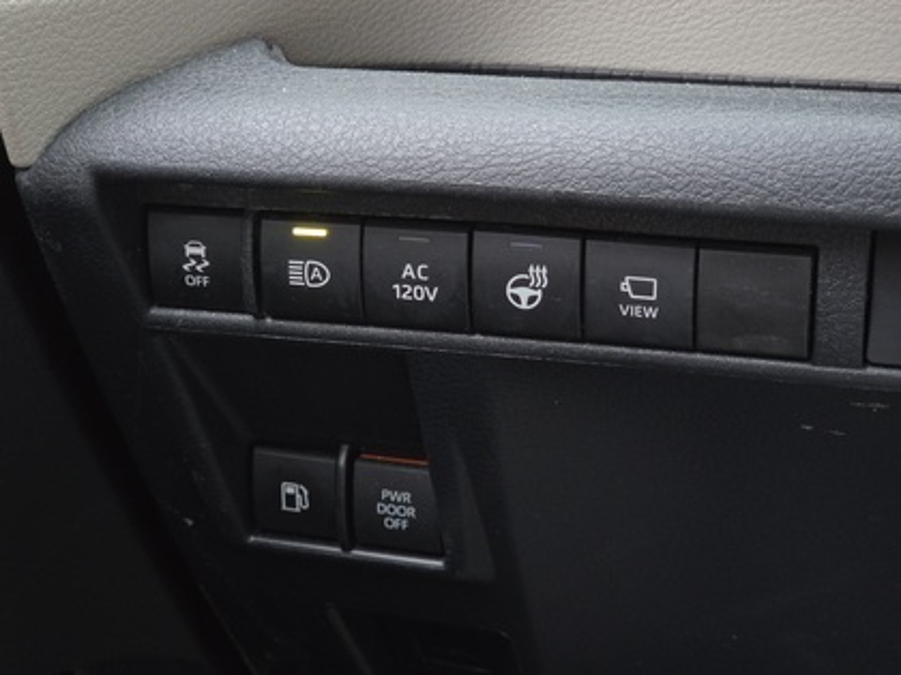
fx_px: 1796
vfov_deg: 21.3
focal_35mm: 69
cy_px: 338
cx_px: 450
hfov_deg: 28.2
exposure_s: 1/30
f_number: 2.4
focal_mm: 7
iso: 320
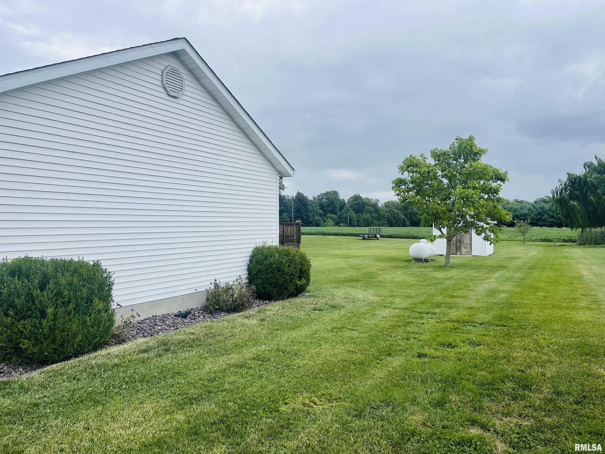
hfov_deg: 67.3
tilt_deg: -1.7
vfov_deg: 53.1
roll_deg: -0.8
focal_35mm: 26
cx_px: 302
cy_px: 227
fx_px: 454
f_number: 1.6
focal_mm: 5.1
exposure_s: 1/1575
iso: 32
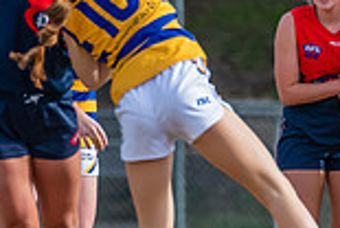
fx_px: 25719
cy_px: 101
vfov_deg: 0.5
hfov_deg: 0.8
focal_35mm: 2718
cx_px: 57
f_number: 6.3
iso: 800
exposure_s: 1/1600
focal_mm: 550
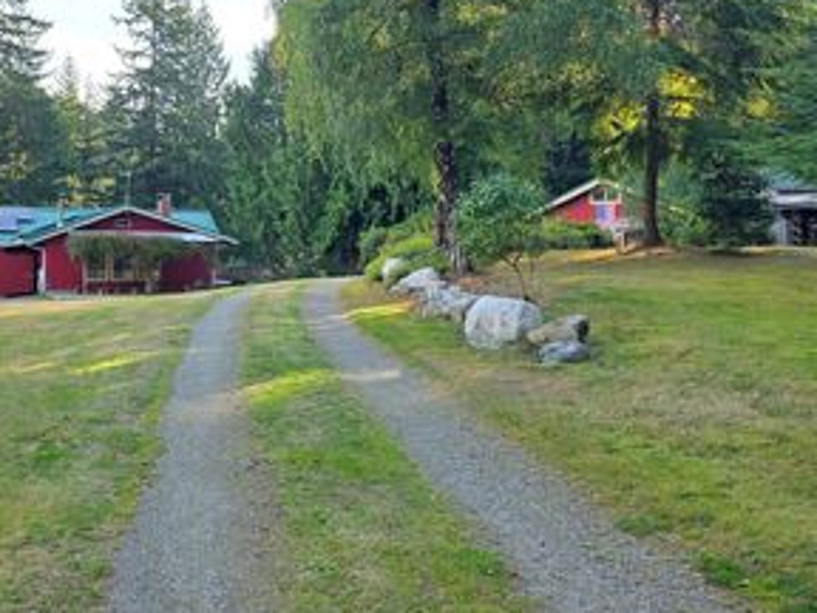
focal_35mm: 40
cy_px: 220
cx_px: 233
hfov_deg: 45.6
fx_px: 944
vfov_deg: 35.7
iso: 32
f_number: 1.7
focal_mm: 6.3
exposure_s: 1/359
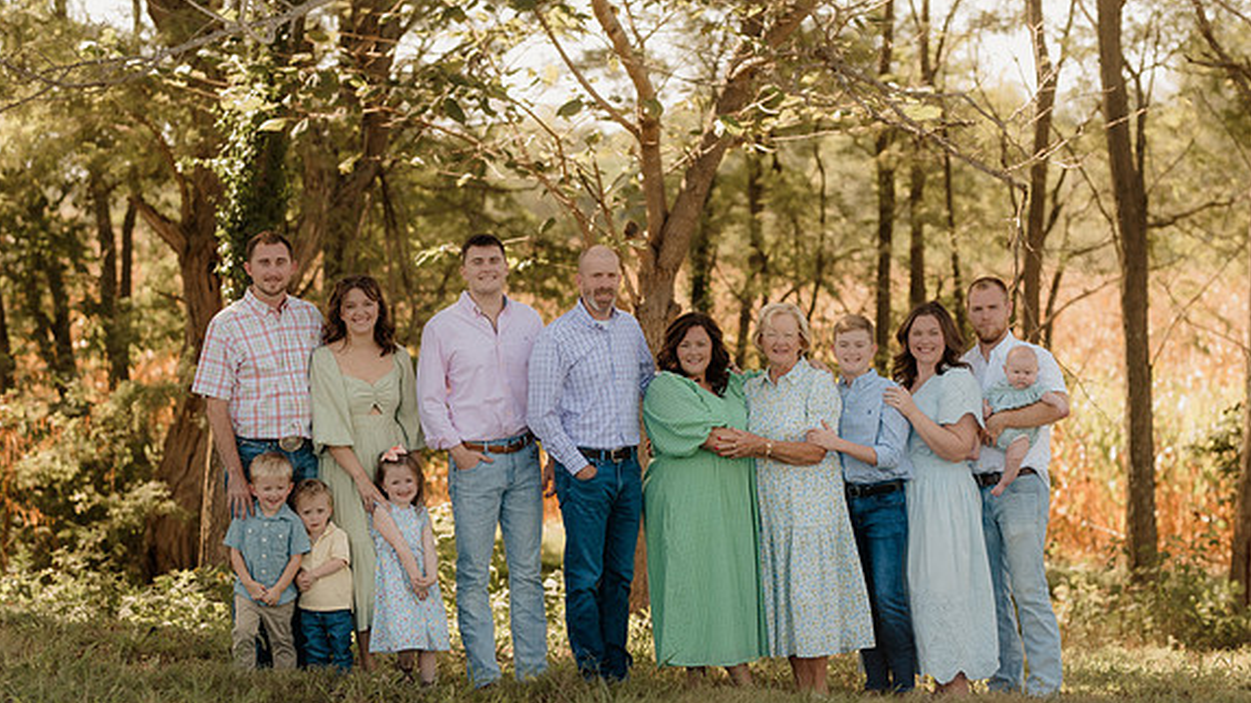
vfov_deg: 13.1
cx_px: 620
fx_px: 3051
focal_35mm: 92
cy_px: 418
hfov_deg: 23.2
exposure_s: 1/500
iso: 200
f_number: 2.8
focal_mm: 85
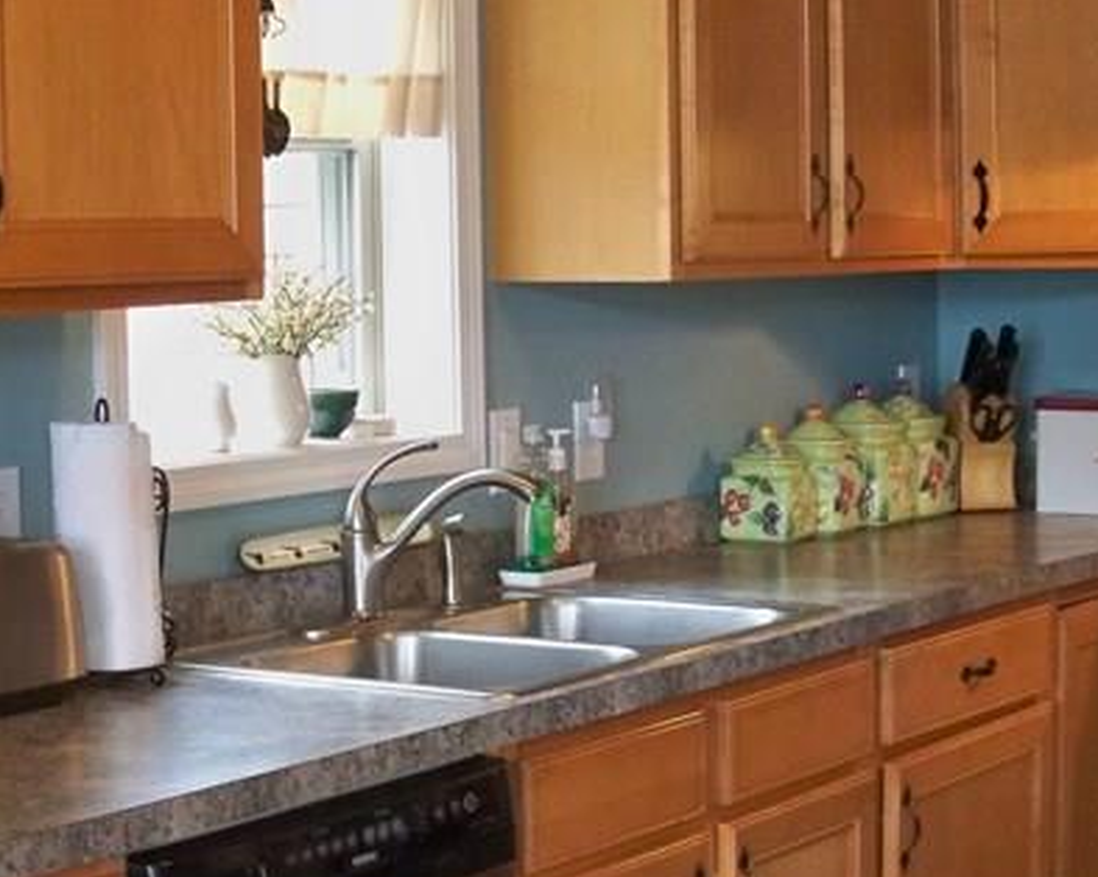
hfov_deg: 21.2
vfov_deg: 17.3
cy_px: 422
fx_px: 2891
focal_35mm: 89
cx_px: 218
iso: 400
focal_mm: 6.2
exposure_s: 1/13
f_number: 3.5
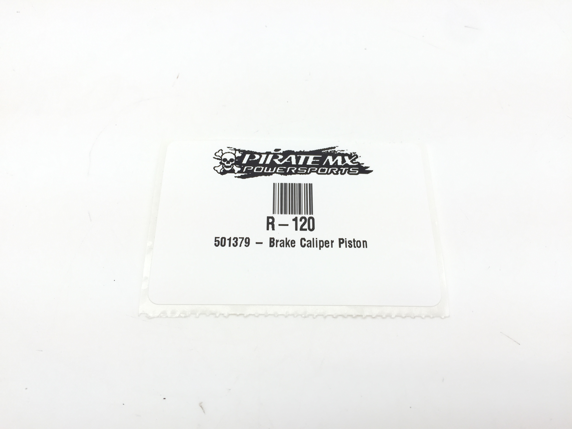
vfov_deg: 48.2
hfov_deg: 61.7
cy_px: 214
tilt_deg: -64.5
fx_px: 479
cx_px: 286
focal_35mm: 29
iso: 32
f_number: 2.2
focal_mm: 4.15
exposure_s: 1/258
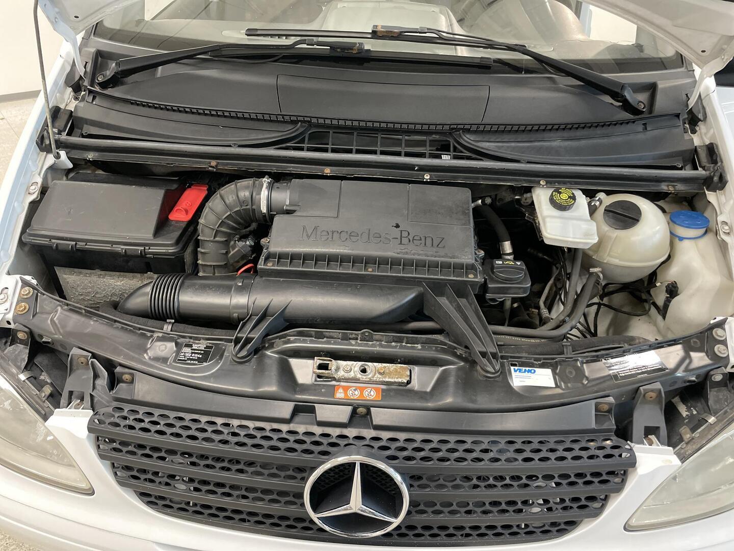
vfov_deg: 53.1
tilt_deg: -33.4
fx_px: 551
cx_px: 367
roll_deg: -1.7
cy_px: 276
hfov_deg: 67.3
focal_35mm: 26
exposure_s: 1/50
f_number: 1.6
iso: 250
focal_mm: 4.2
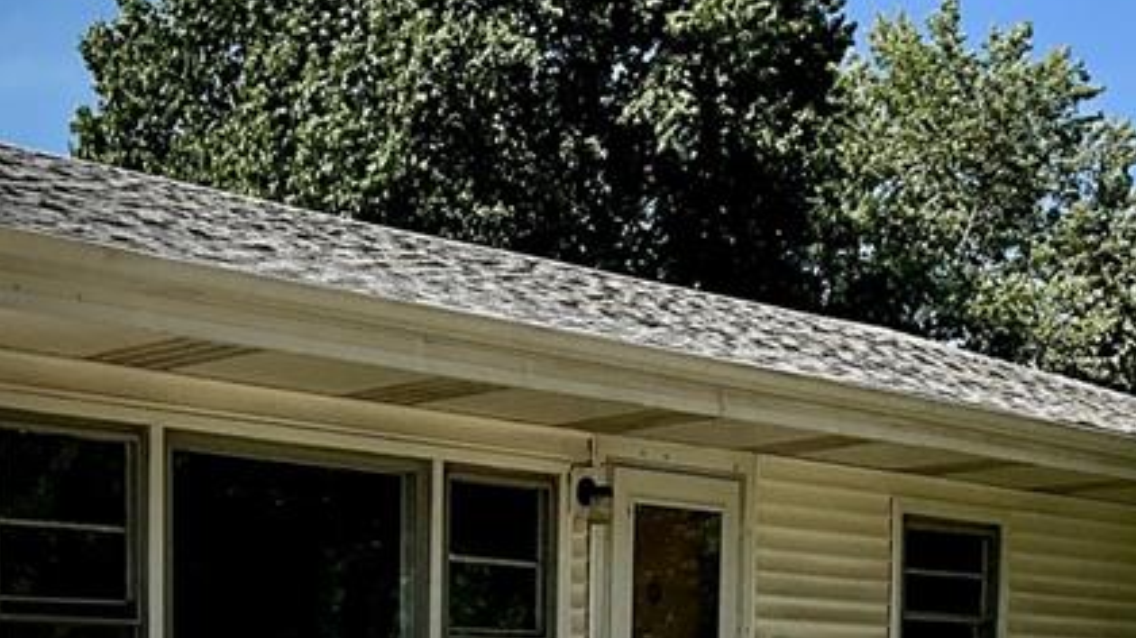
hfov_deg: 26.6
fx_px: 2319
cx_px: 124
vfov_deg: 14.7
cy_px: 908
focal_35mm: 77
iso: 25
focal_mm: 3
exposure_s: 1/4065
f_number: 1.8
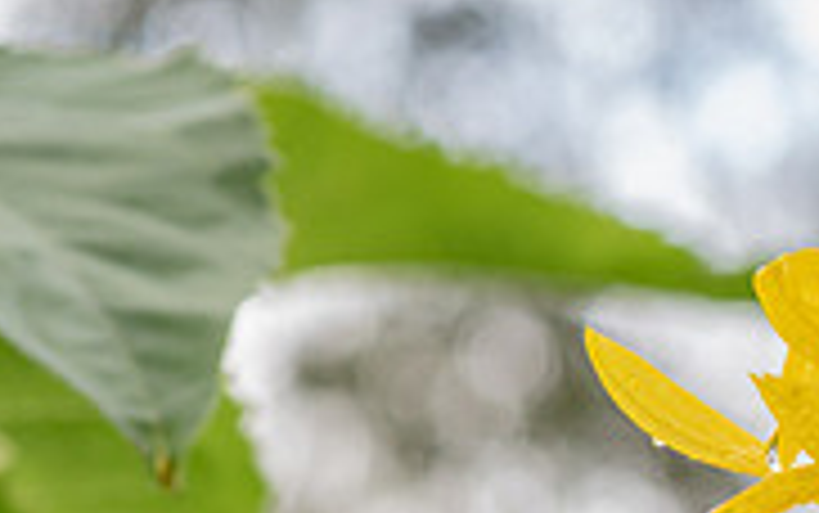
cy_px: 848
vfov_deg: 2.6
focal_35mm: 511
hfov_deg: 4.1
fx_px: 11413
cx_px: 1296
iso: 320
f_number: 11
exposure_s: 1/8
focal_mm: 105
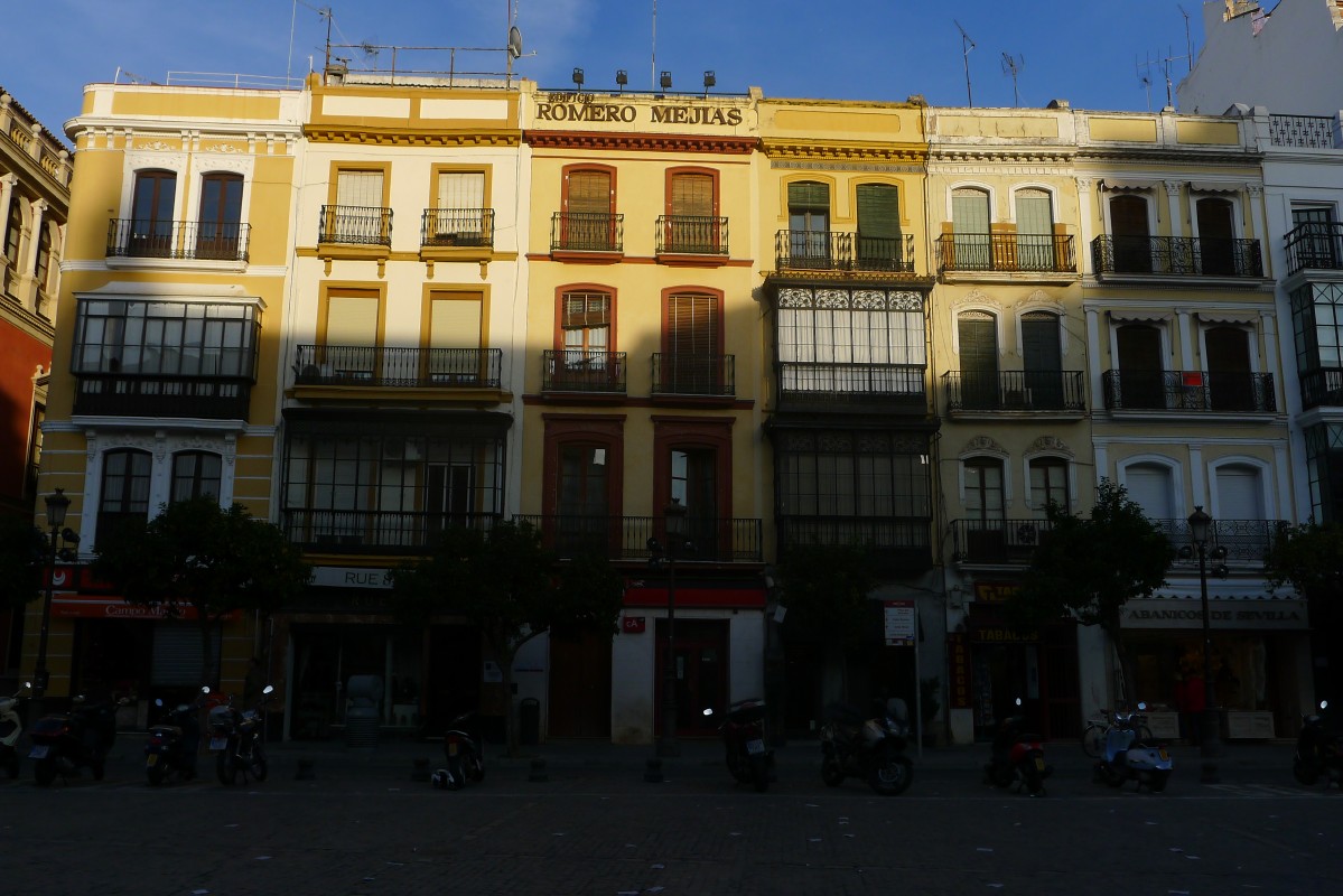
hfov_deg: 58.7
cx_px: 672
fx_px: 1194
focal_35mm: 32
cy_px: 448
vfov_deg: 41.1
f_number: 4
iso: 80
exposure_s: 1/800
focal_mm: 6.8
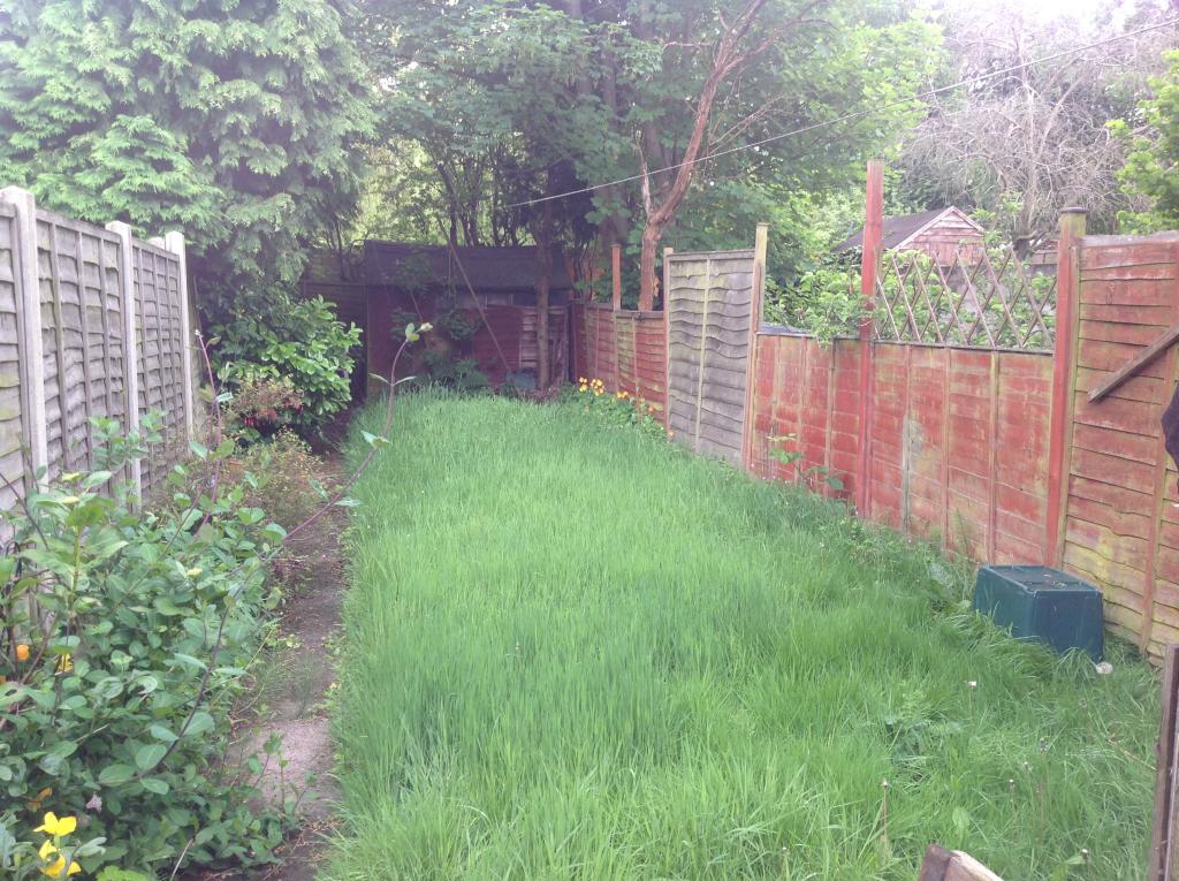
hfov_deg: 52.7
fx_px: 1190
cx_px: 590
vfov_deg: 40.6
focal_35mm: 35
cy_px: 440
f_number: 2.4
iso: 50
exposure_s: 1/107
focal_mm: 4.28
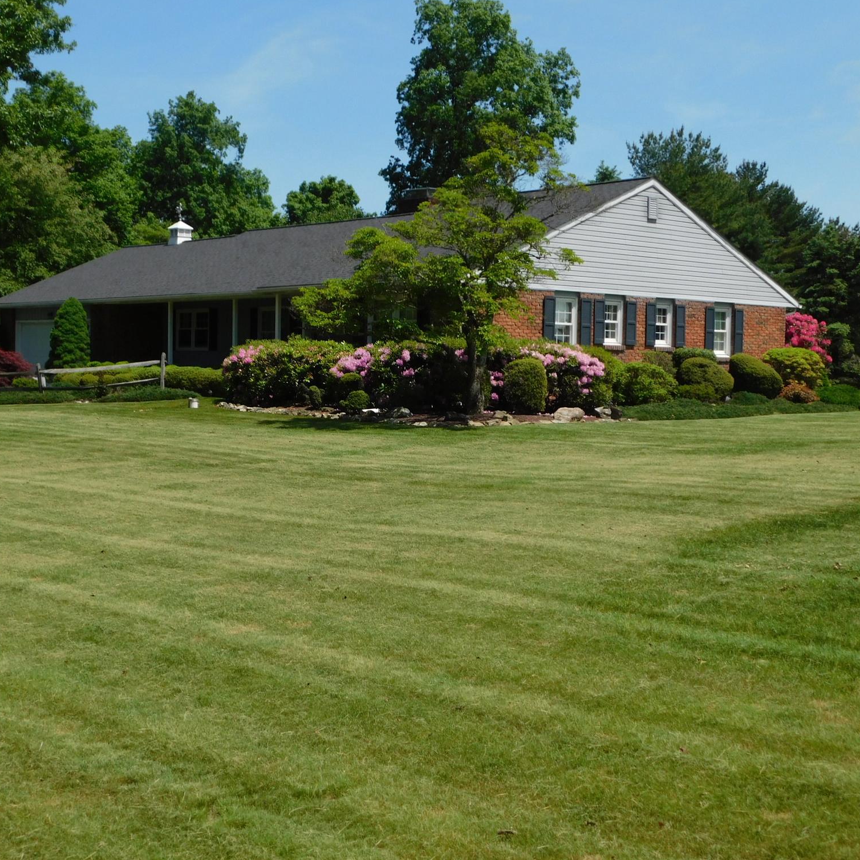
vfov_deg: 35.4
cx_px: 358
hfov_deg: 35.3
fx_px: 1349
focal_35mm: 48
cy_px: 423
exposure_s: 1/400
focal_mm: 7.1
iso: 125
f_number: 7.2
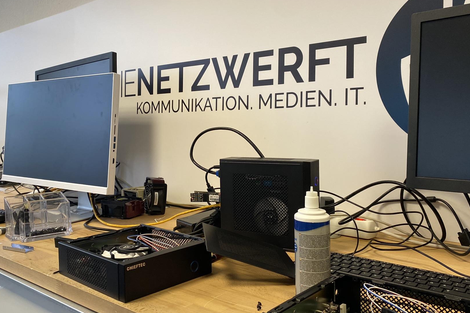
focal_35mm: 34
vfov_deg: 38.9
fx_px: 444
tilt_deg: -3.2
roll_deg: +0.7
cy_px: 148
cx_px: 209
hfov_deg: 55.7
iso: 125
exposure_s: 1/100
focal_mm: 4.25
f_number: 1.8
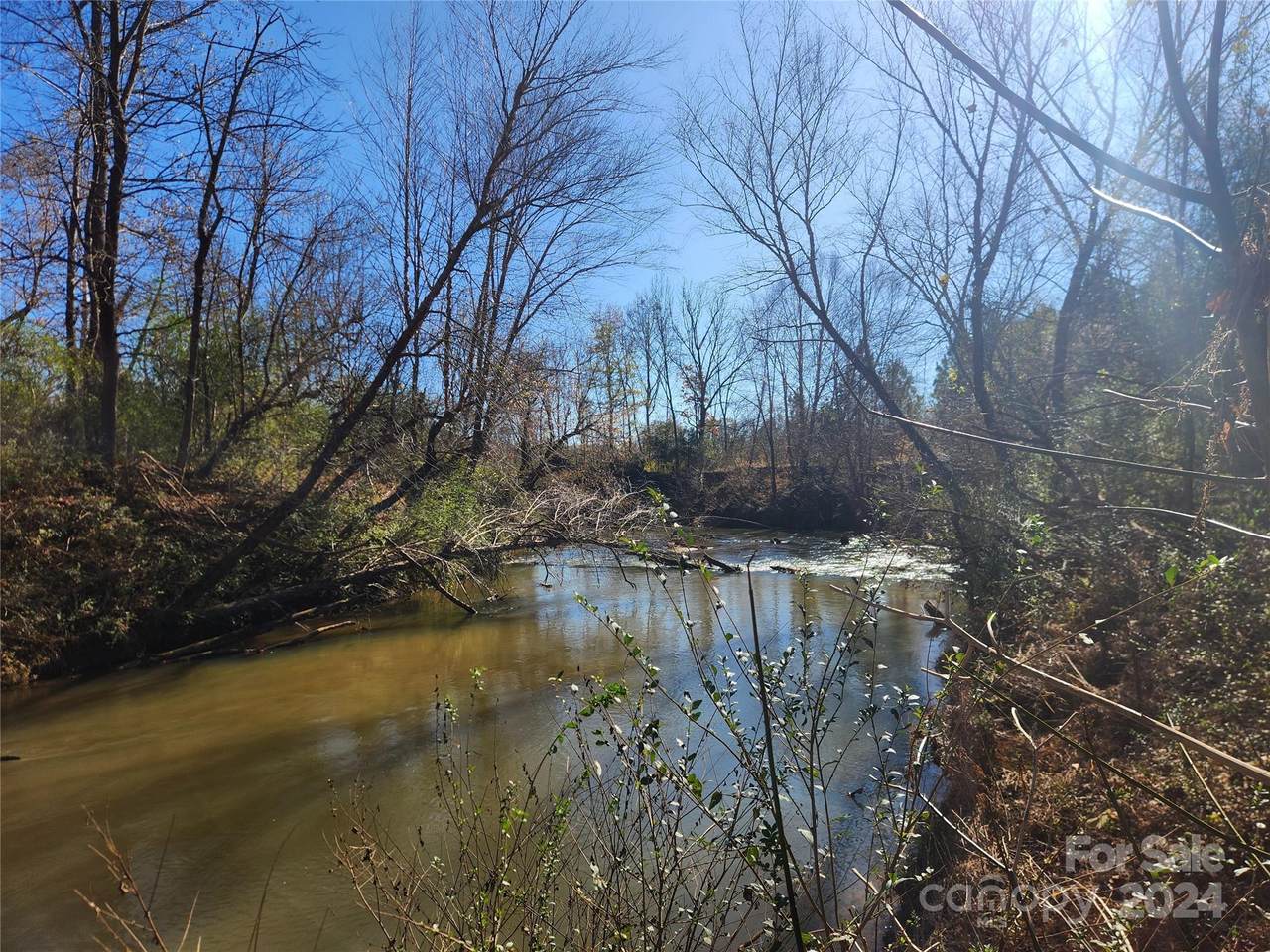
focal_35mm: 23
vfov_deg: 58.9
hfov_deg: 73.9
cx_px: 635
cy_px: 476
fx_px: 844
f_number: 1.8
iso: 20
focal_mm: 5.4
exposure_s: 1/1258
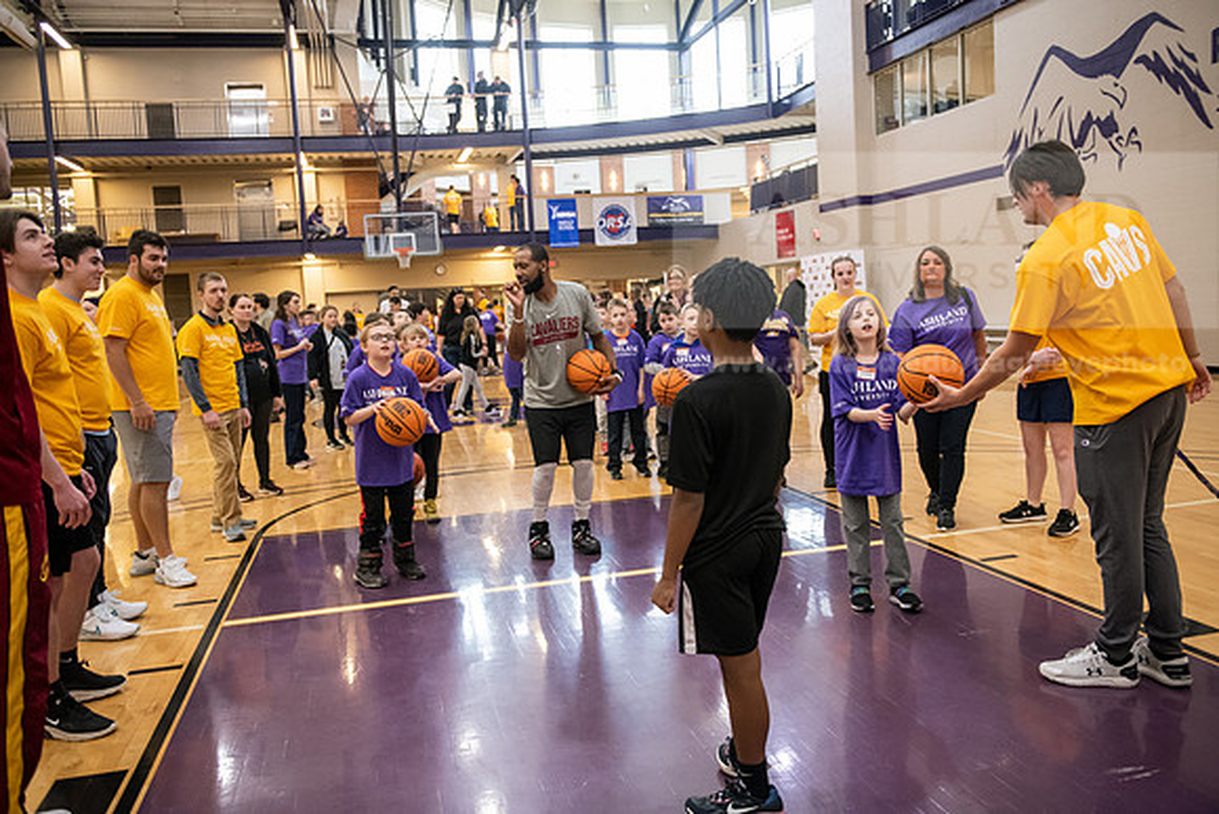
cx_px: 610
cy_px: 407
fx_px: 982
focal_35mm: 29
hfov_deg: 63.6
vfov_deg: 45.0
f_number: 3.2
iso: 3200
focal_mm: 29
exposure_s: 1/200
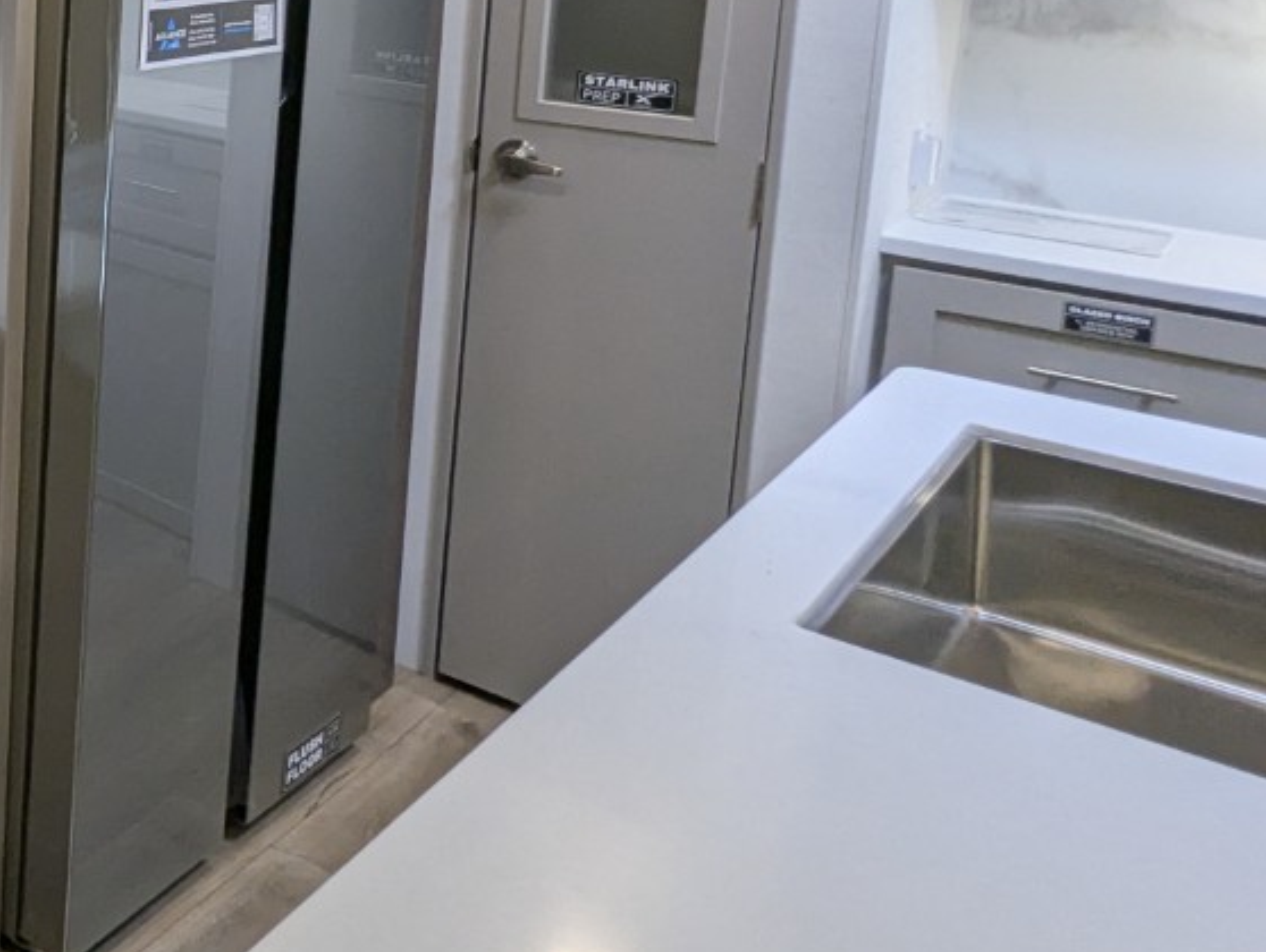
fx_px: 1465
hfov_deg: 35.2
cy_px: 70
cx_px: -307
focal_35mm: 40
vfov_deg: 33.8
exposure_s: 1/134
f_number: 2.2
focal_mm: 2.35
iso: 113
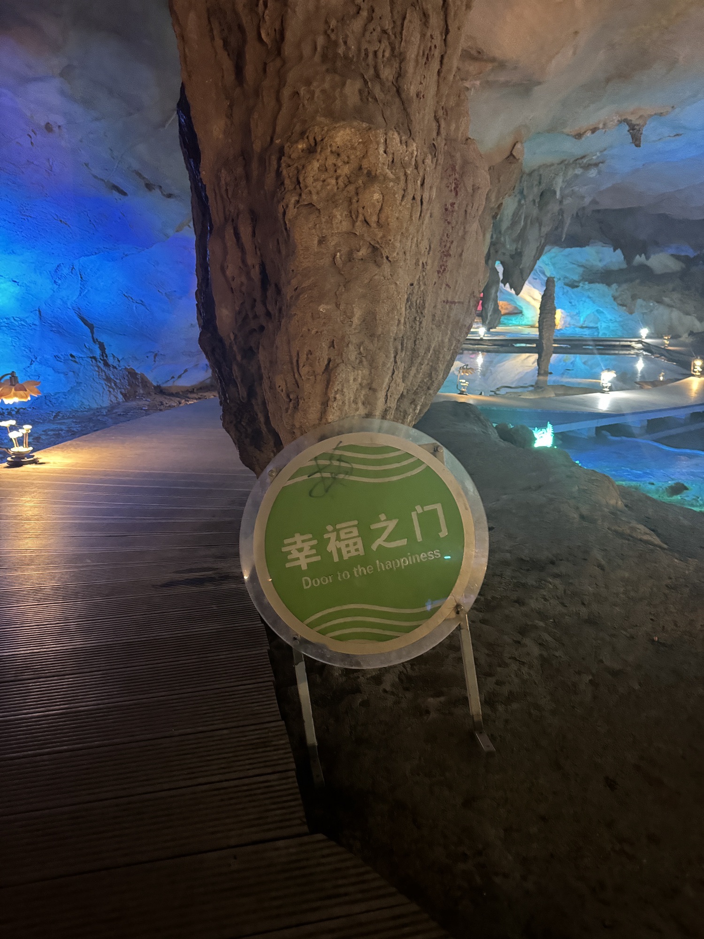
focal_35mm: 24
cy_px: 470
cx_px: 352
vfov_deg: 71.6
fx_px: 651
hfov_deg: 56.8
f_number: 1.78
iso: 1600
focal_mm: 6.76
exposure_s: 1/25
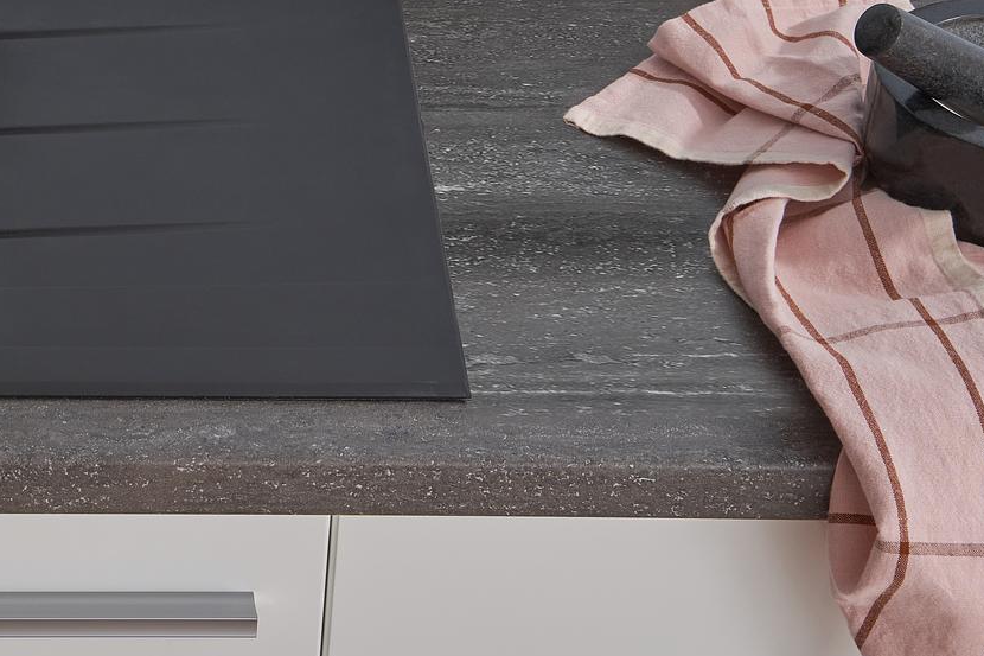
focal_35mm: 135
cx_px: -148
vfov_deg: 10.1
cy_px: -35
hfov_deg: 14.8
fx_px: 3689
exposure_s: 1/160
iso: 200
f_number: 9
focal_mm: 56
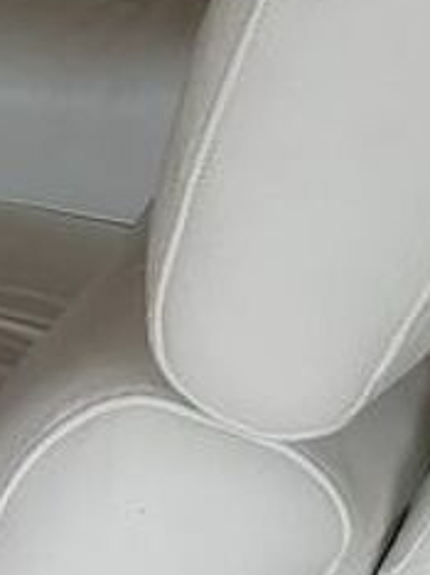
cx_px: -356
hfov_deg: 10.2
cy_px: 854
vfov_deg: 13.6
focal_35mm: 137
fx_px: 2273
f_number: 1.9
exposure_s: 1/283
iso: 100
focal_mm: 3.94
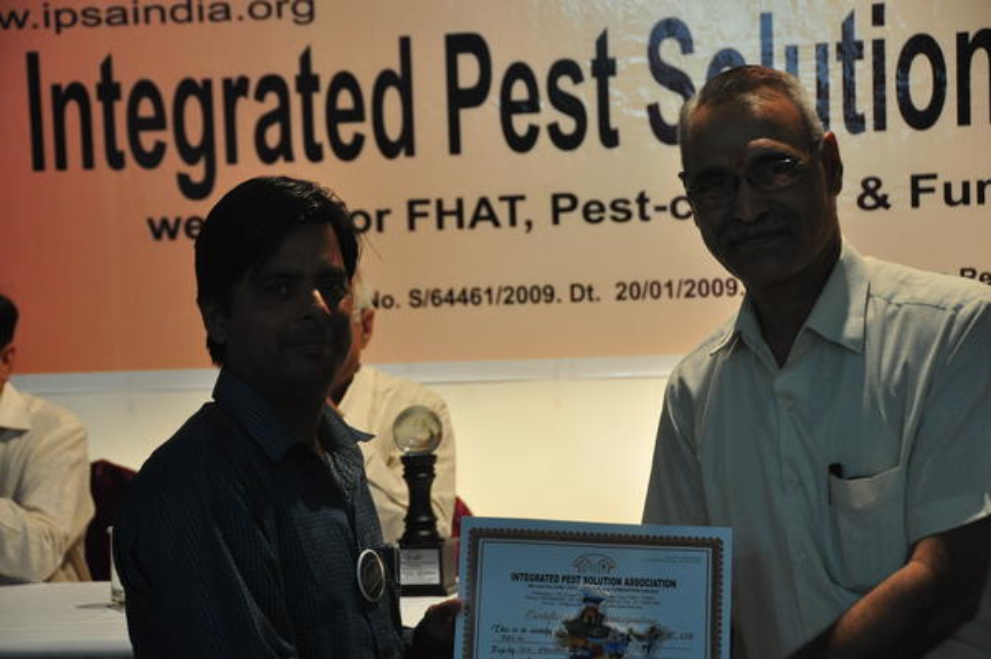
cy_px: 330
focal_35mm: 93
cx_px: 496
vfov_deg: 14.7
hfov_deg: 21.9
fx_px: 2558
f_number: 5
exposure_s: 1/60
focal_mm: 62
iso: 800
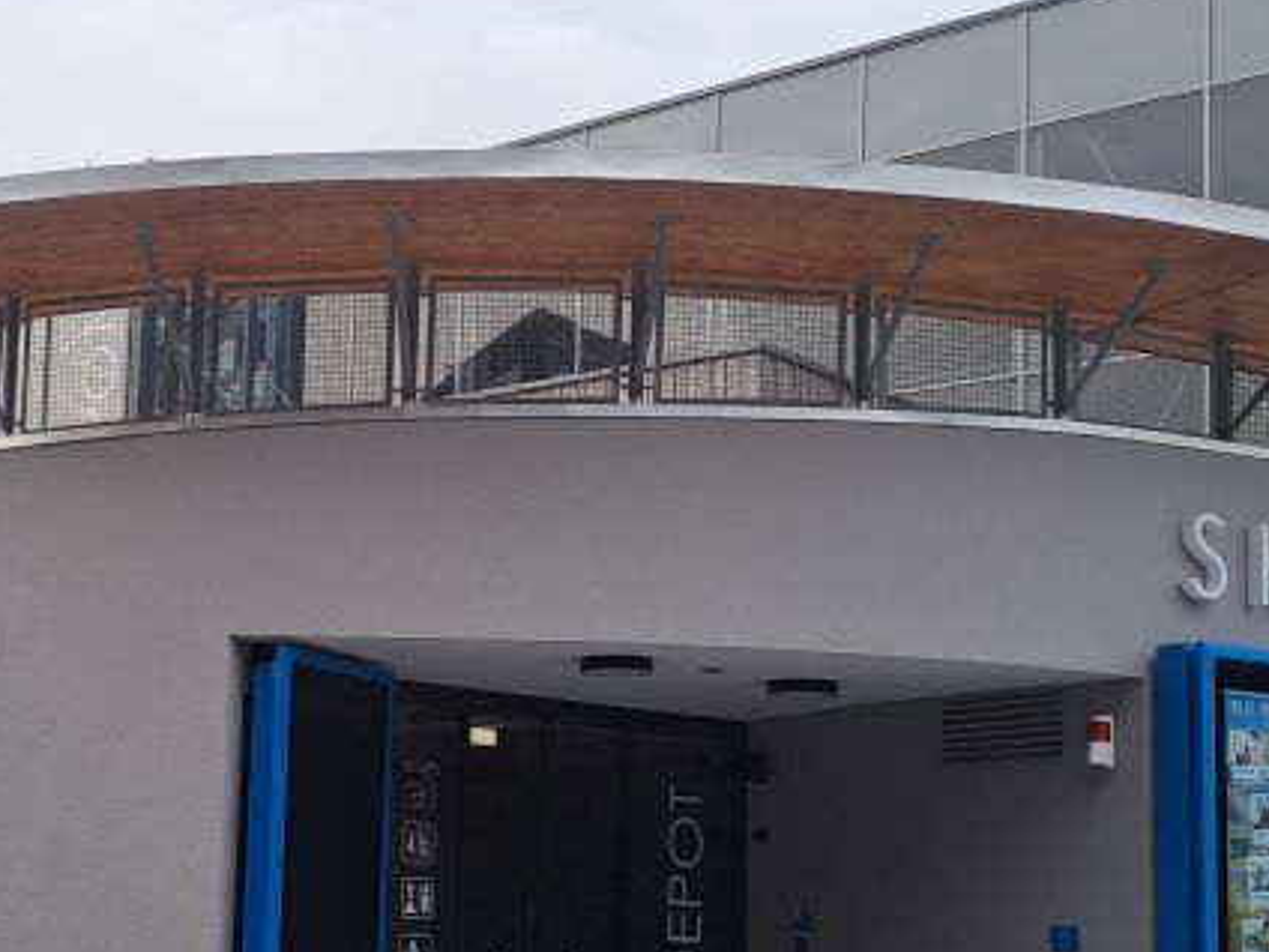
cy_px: 745
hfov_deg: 32.0
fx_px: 2163
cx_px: 284
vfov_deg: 24.5
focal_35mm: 59
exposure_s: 1/122
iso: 32
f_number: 1.8
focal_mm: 4.65
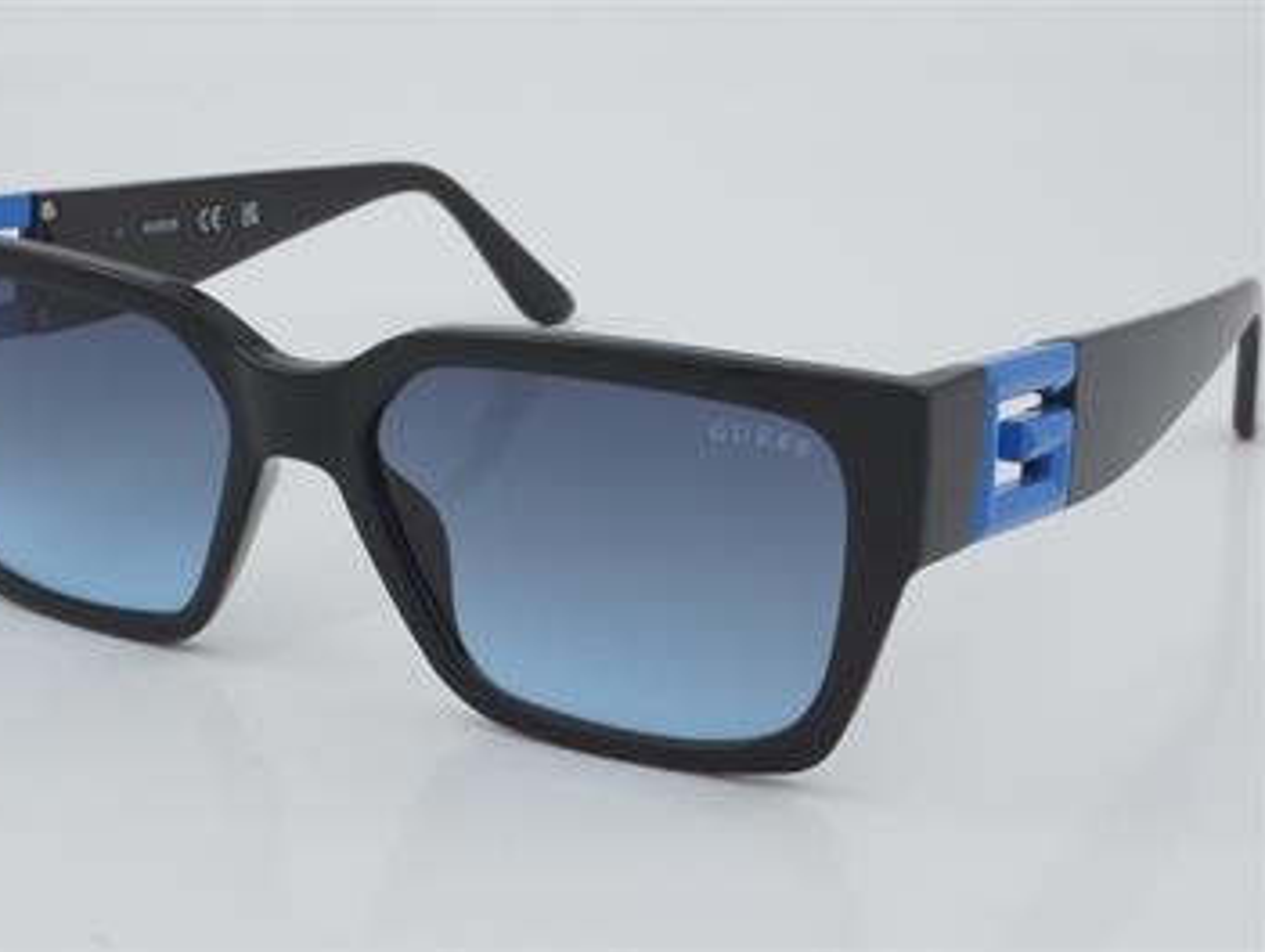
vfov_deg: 18.0
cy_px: 476
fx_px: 3000
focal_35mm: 82
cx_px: 551
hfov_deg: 23.8
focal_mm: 50
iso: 100
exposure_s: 1/3
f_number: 32
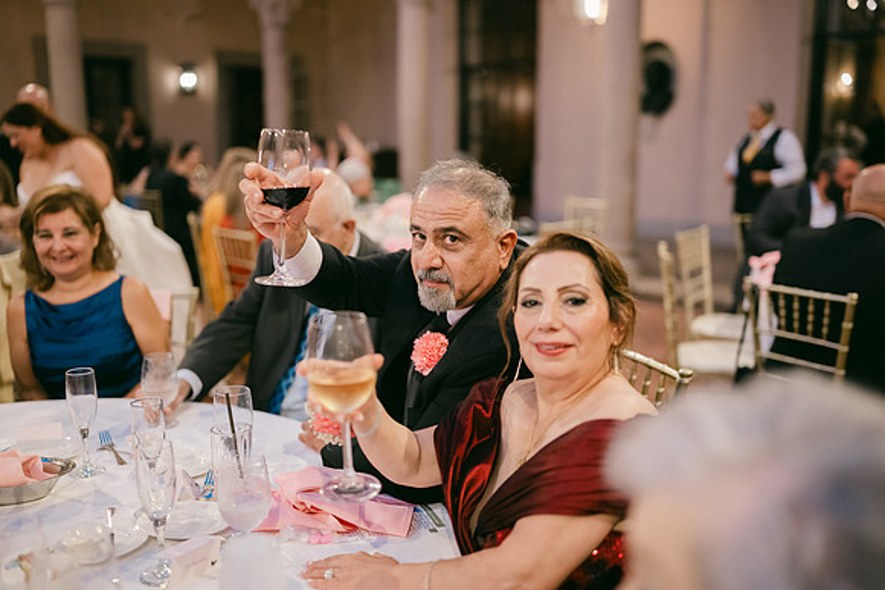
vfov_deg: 37.9
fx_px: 861
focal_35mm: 35
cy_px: 295
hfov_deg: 54.4
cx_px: 442
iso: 2000
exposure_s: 1/250
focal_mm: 35
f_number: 1.2
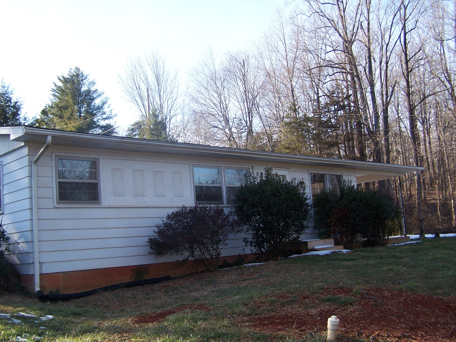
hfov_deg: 49.0
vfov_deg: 37.7
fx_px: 501
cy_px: 171
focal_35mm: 38
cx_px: 228
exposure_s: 1/320
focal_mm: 6.3
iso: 80
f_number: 2.8
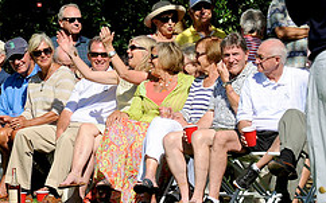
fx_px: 4343
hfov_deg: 4.3
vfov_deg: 2.7
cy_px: 12
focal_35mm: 489
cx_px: 108
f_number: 11
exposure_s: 1/320
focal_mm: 200
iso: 200
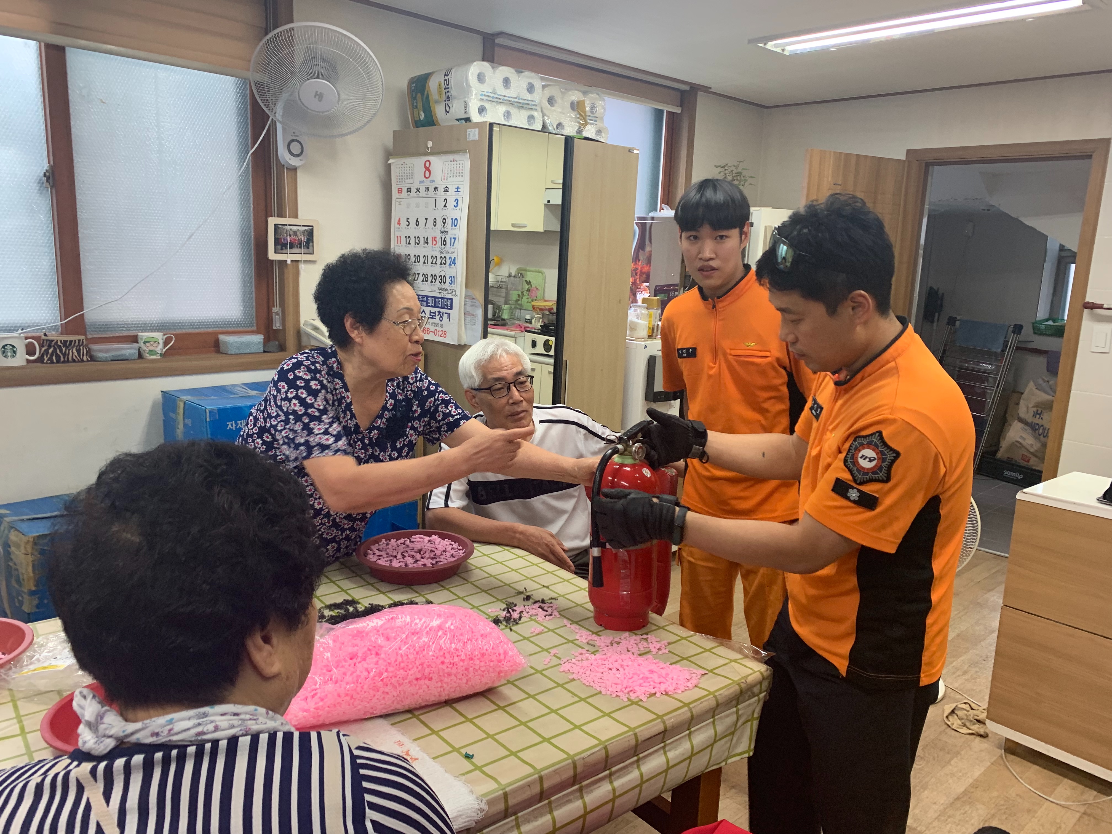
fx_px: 835
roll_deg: -5.0
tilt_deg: -13.4
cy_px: 417
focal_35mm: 26
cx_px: 556
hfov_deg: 67.3
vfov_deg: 53.1
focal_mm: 4.25
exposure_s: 1/60
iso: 64
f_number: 1.8
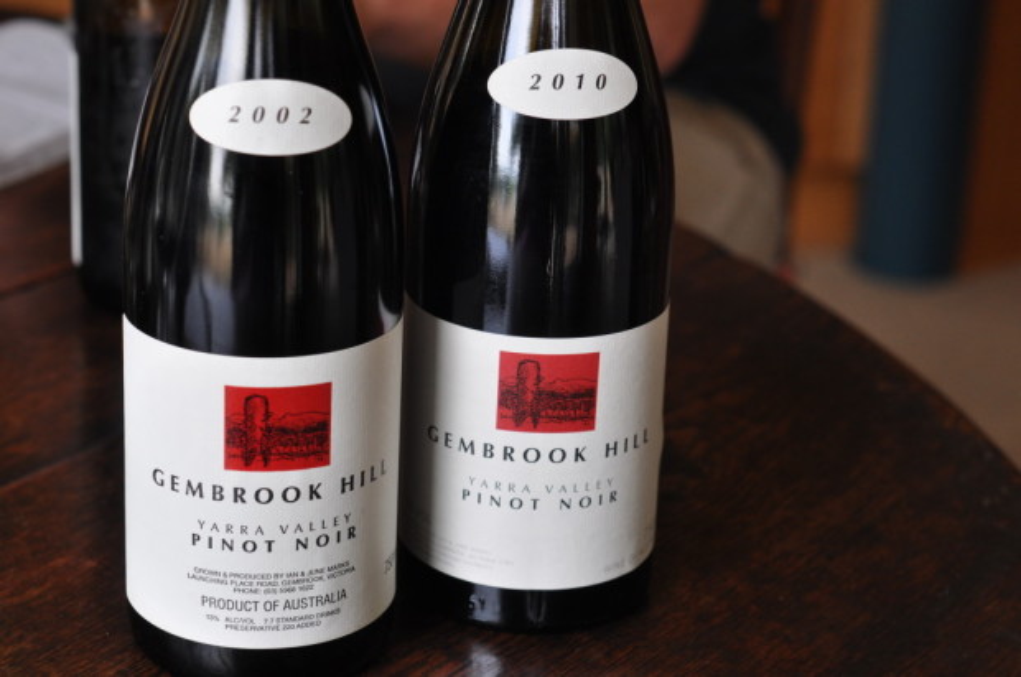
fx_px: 2123
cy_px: 338
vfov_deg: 18.1
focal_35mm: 75
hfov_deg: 27.0
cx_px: 510
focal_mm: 50
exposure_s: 1/80
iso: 400
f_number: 4.5
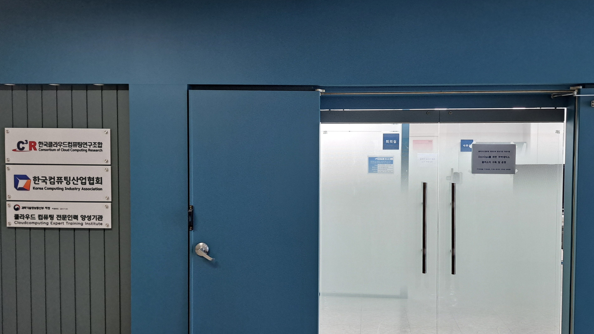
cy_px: 175
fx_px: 504
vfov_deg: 36.7
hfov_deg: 60.9
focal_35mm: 32
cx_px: 325
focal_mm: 5.23
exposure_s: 1/60
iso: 160
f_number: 1.8
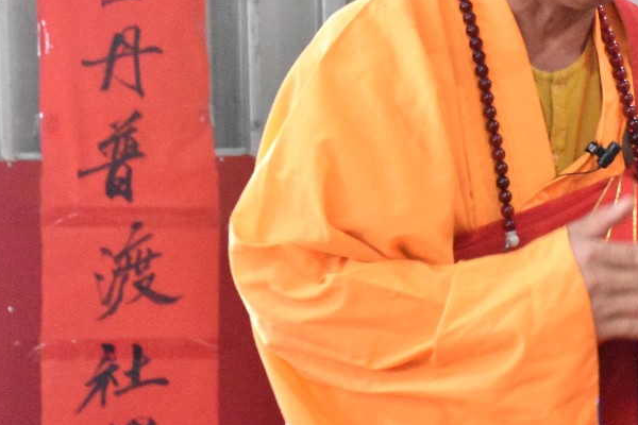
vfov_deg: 8.2
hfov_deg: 12.2
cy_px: 97
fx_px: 2977
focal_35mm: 168
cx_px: 505
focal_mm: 56
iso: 12800
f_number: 5.6
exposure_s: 1/100
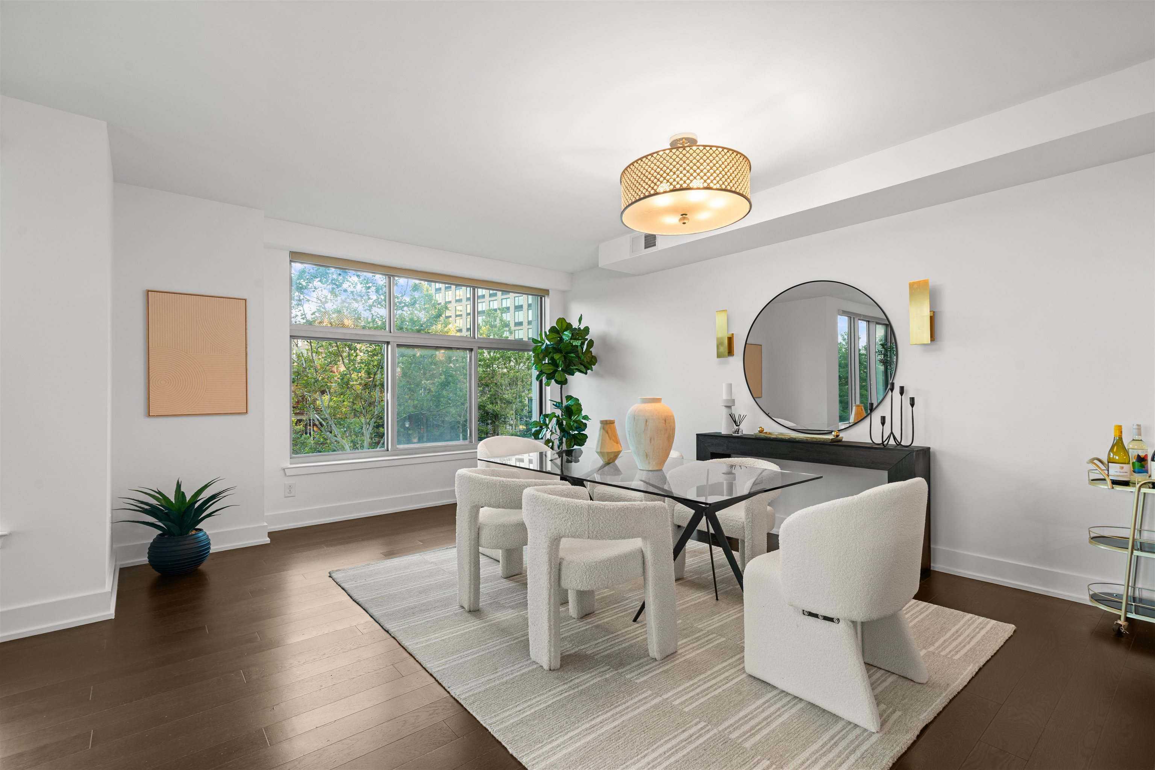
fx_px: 513
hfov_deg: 96.7
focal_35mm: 16
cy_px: 385
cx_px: 578
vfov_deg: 73.8
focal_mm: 16
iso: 400
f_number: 8
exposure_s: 1/4
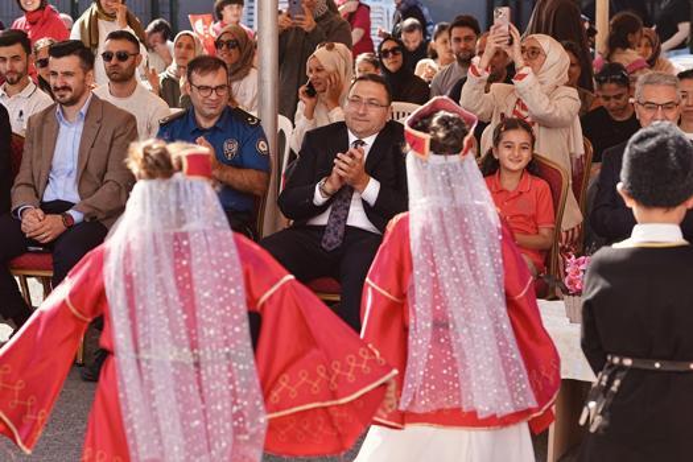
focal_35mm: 105
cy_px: 231
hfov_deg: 19.5
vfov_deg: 13.0
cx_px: 346
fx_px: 2021
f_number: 4
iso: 200
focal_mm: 70
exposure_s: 1/1000
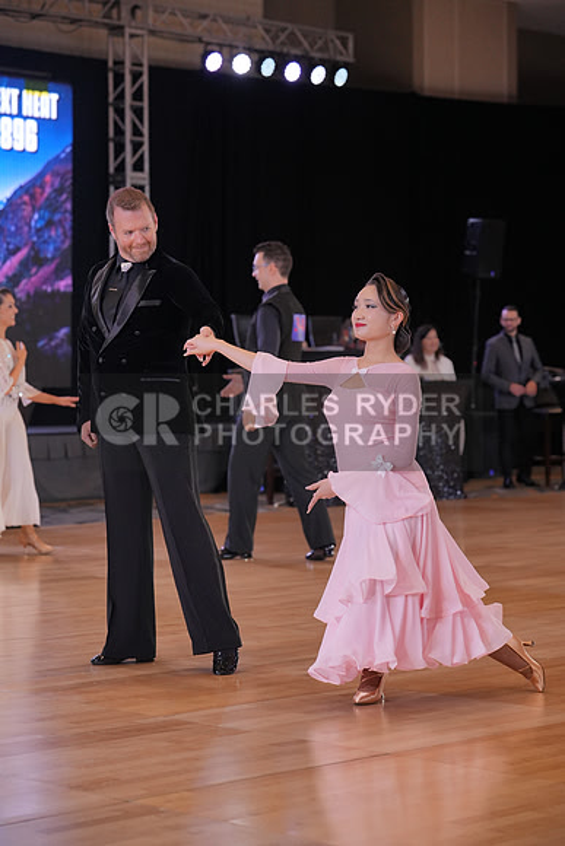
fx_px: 2070
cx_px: 282
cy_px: 423
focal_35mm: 88
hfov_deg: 15.5
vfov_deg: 23.1
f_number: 4
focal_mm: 88
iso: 2000
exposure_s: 1/500
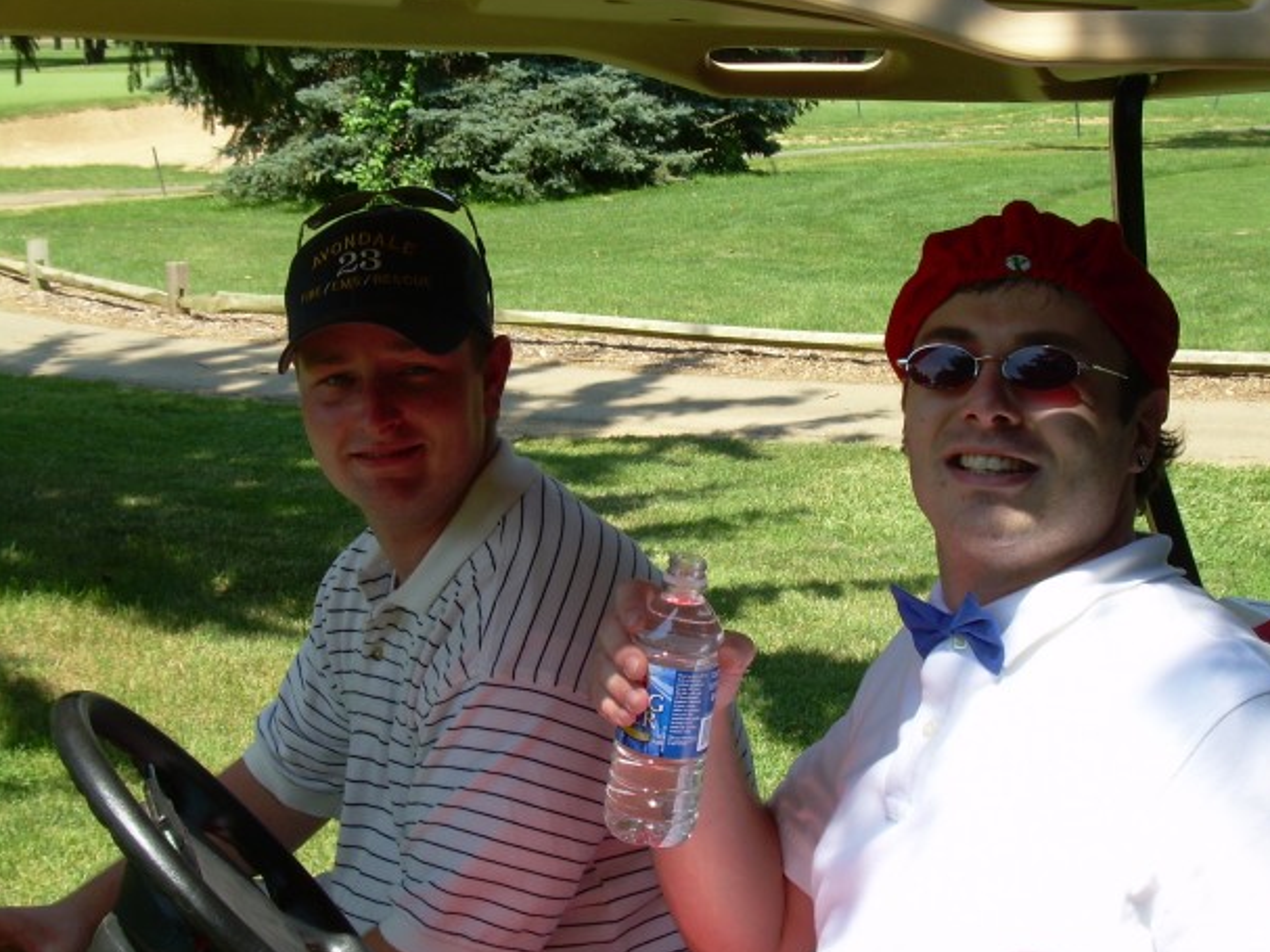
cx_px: 663
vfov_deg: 19.1
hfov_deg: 25.3
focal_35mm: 77
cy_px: 458
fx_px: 2824
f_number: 6.3
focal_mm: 12.5
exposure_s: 1/125
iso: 50
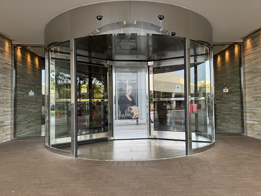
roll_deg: -1.9
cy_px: 98
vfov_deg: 56.8
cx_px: 130
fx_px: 181
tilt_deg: +6.4
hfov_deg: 71.6
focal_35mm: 24
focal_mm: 6.76
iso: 125
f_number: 1.78
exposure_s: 1/121
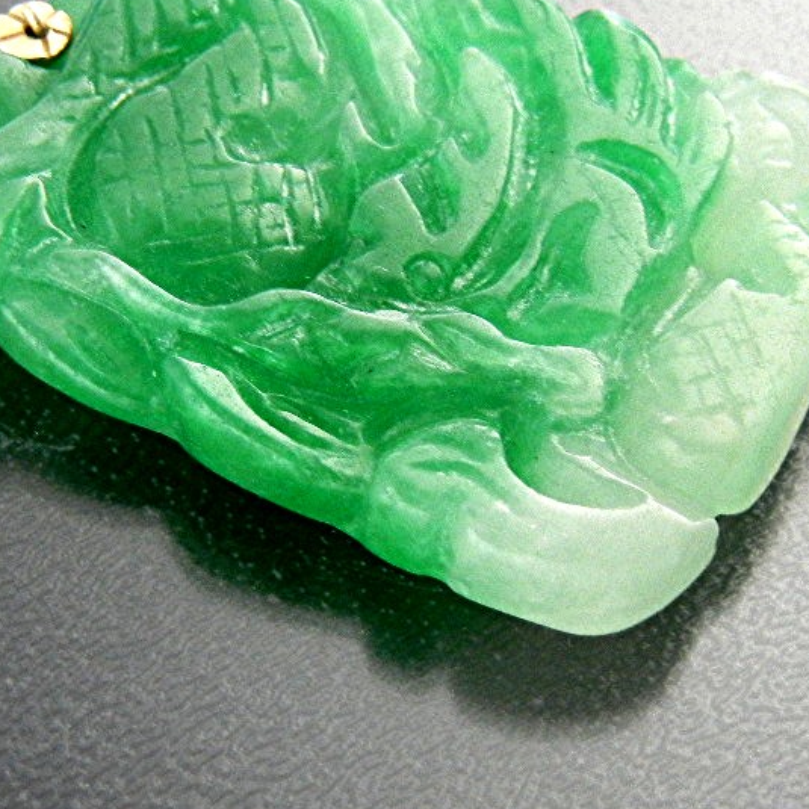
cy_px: 339
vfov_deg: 15.1
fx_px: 3041
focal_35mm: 115
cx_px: 396
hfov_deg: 15.2
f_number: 4.1
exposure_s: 1/17.8
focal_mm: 12.2
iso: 400
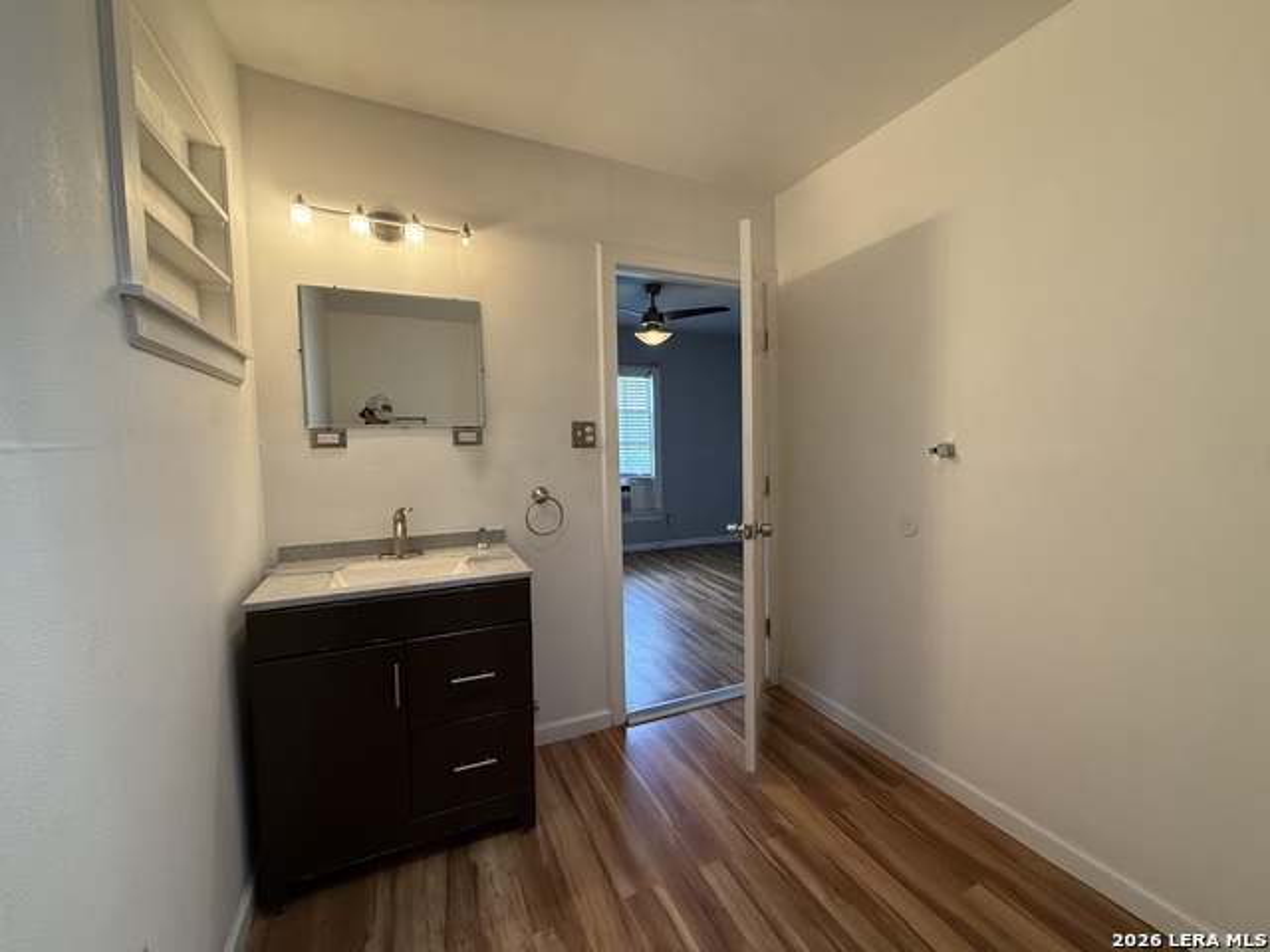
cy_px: 476
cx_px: 635
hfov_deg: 102.1
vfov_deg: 85.7
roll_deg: -0.6
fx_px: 514
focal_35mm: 14
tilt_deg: -4.3
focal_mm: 2.22
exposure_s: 1/120
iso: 200
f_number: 2.2
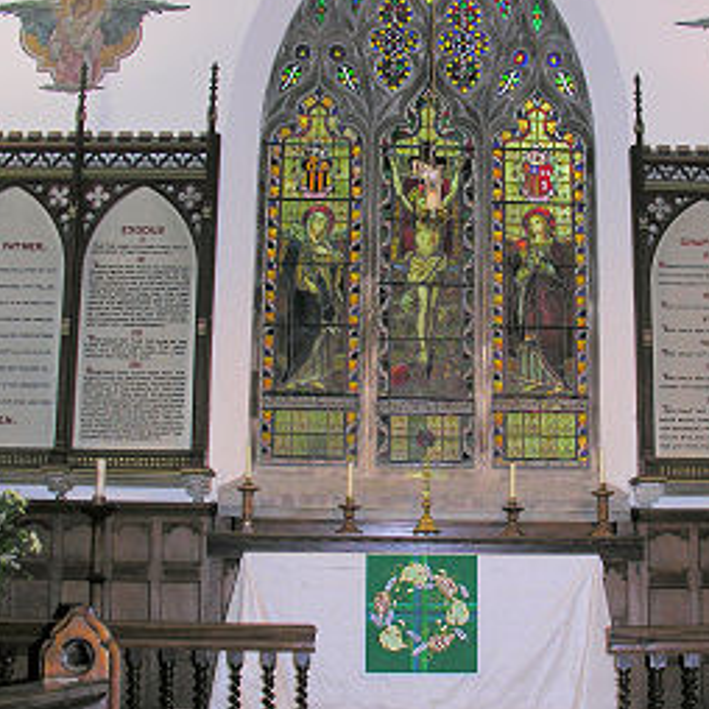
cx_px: 426
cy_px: 374
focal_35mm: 56
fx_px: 1298
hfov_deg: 30.5
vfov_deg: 30.6
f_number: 2.8
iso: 97
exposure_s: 1/60.1
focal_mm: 8.9
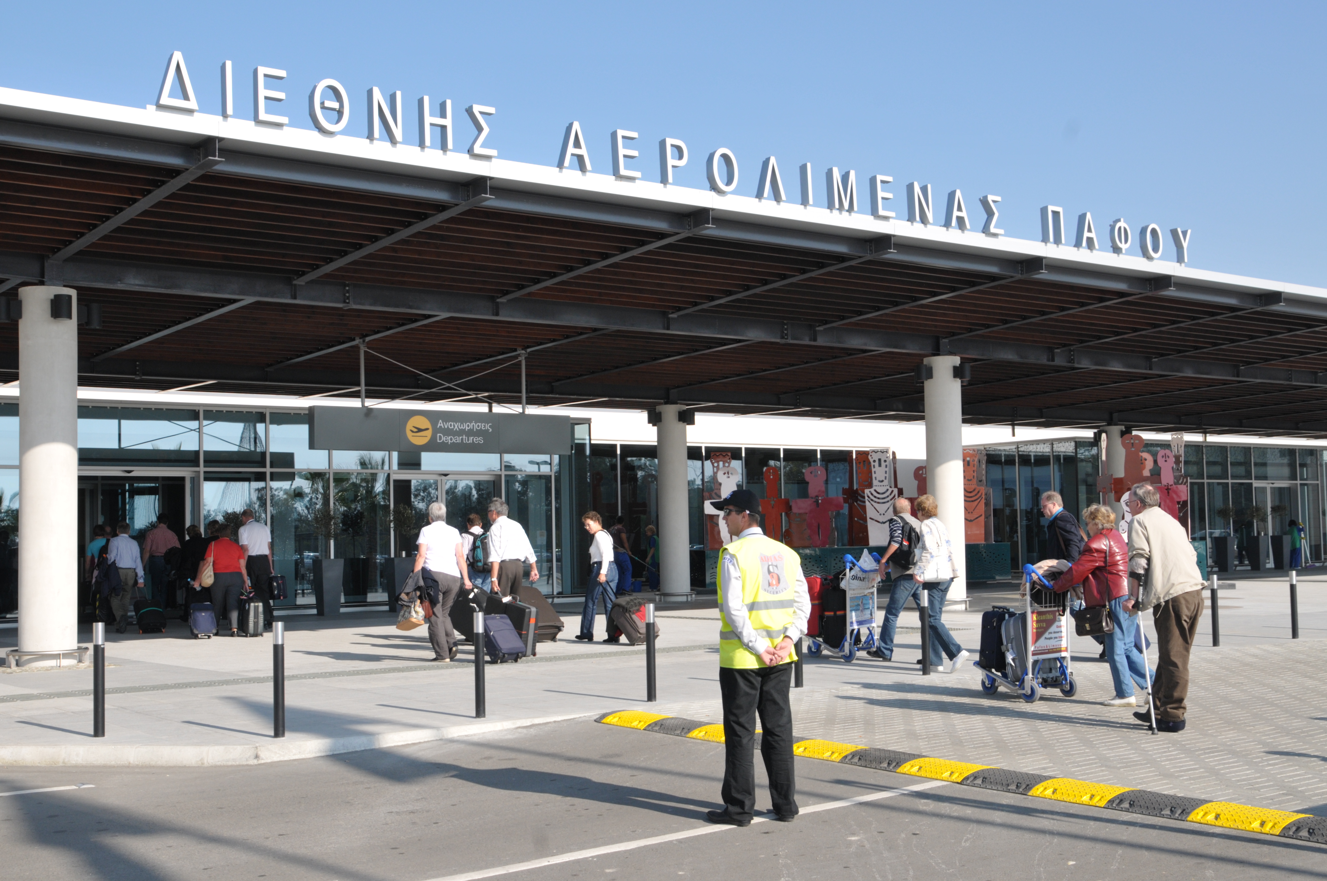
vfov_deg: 30.8
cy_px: 440
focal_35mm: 44
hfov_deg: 45.0
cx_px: 664
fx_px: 1601
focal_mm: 29
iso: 320
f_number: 10
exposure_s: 1/400
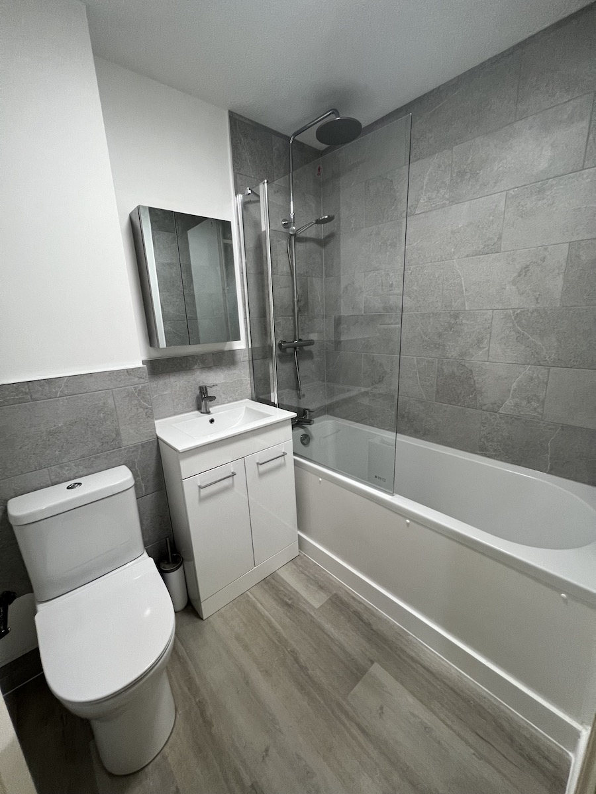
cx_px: 298
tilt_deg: -14.0
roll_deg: +3.3
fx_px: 298
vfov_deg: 106.2
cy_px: 397
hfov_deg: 89.9
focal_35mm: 13
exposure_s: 1/100
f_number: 1.8
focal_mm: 1.57
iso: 200
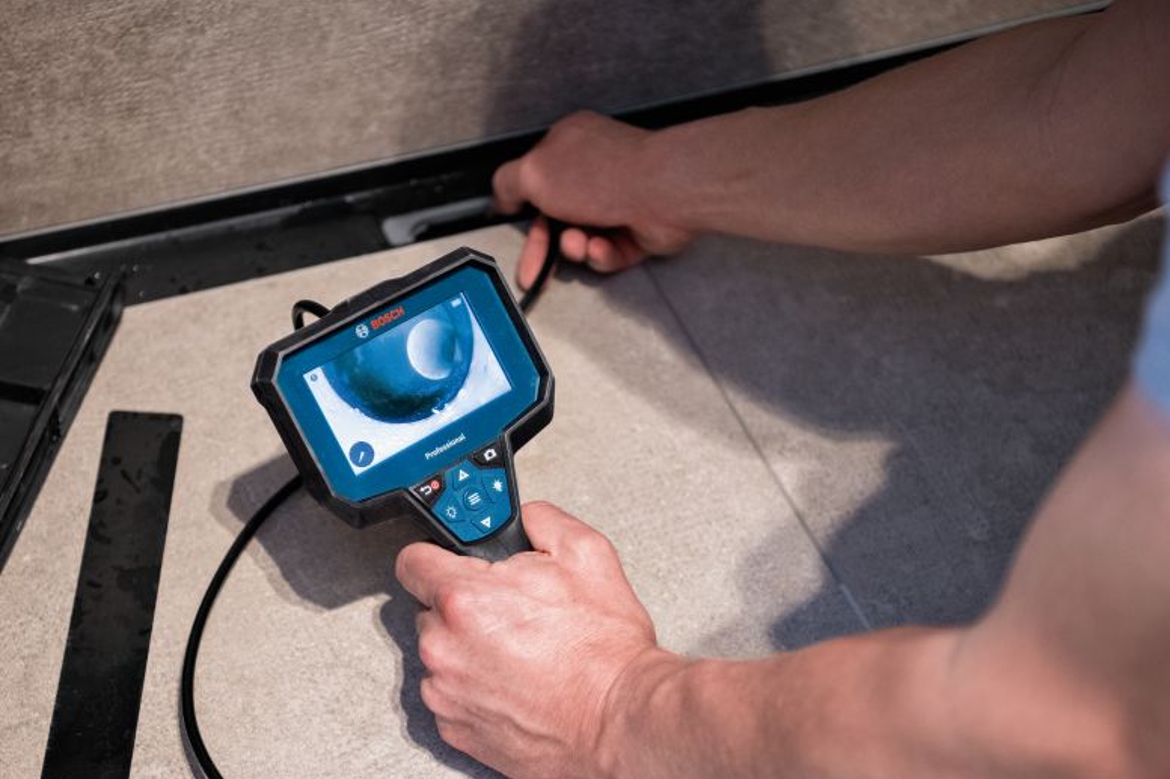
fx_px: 2177
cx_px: 489
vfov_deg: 20.3
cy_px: 480
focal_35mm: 67
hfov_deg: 30.0
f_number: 2.8
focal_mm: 52
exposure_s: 1/60
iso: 1600
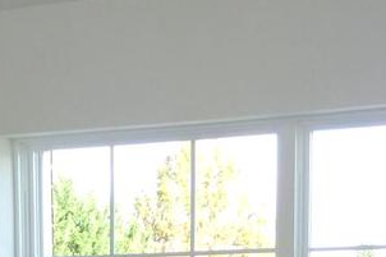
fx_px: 1329
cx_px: 43
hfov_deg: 16.3
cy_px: 565
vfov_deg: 10.0
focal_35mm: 124
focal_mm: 4.1
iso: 80
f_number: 3.3
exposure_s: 1/60
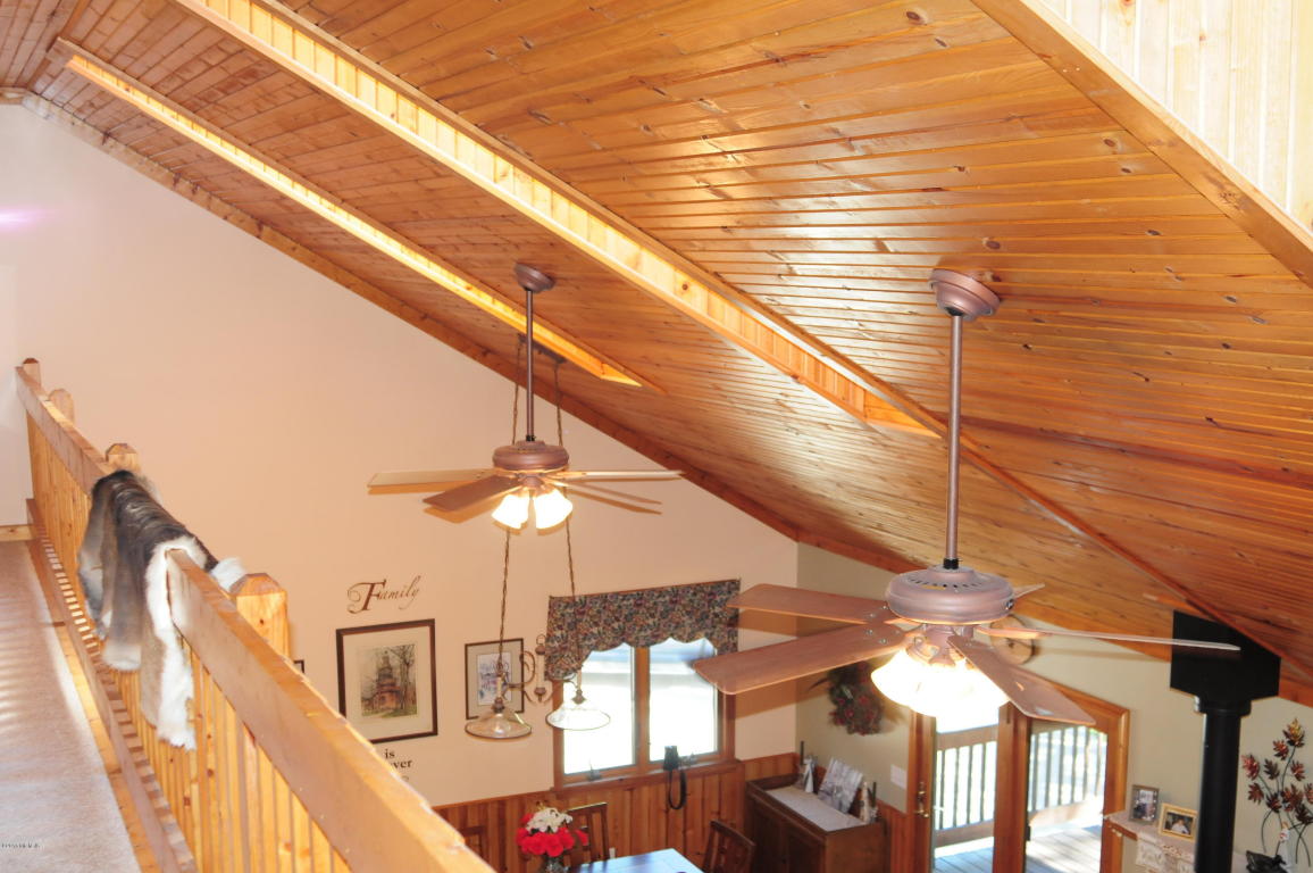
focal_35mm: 42
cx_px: 656
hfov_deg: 46.4
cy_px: 436
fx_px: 1530
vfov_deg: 31.8
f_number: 5
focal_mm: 28
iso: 800
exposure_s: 1/60
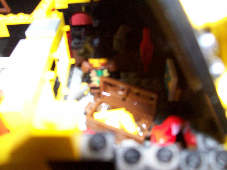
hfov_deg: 54.0
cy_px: 85
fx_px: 223
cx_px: 114
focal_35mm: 34
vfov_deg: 41.8
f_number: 2.7
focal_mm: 5.6
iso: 140
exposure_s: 1/112
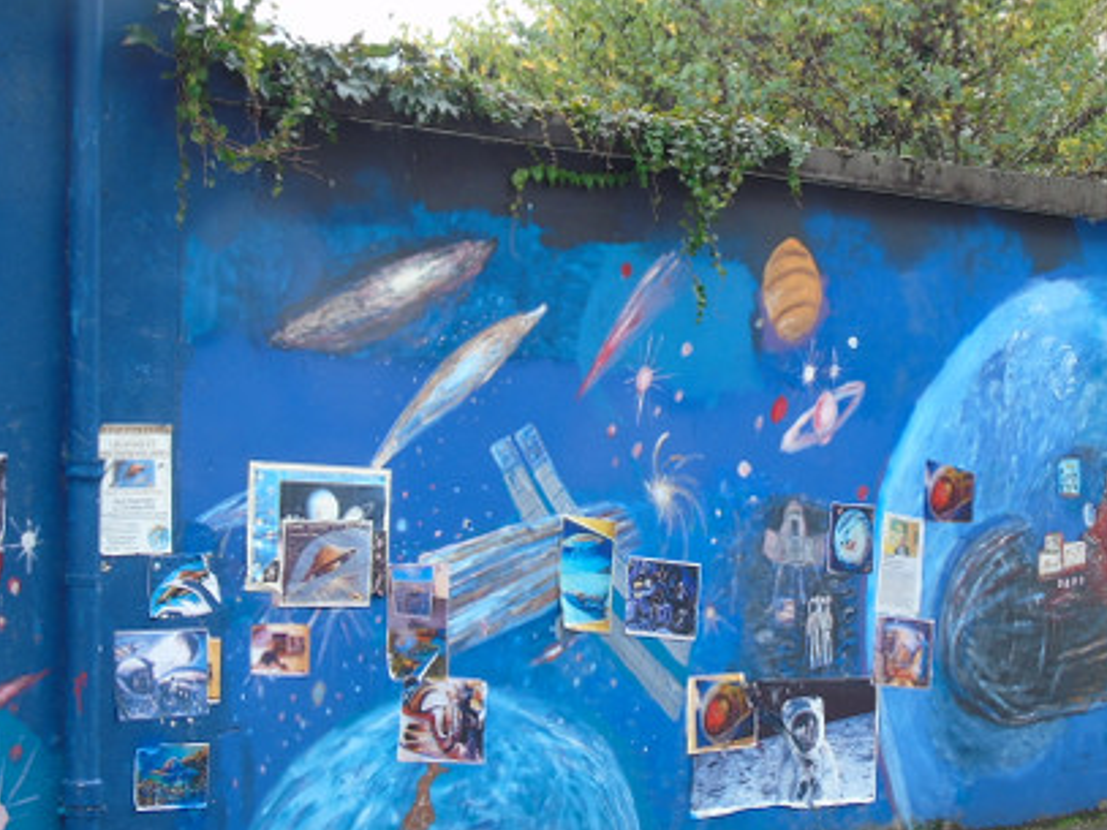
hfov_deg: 23.0
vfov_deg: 17.3
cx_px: 631
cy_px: 340
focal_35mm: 85
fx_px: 2717
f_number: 4.3
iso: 80
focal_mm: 9.6
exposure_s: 1/50
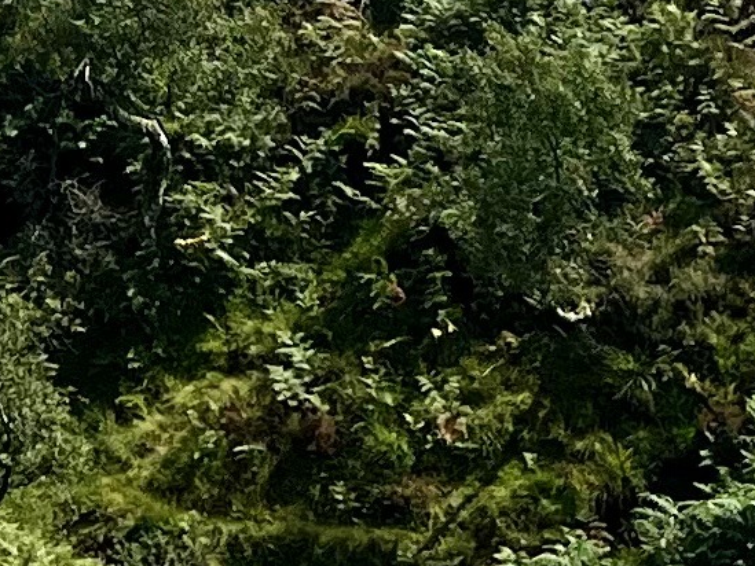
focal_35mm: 191
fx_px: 4167
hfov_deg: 9.9
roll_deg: +4.6
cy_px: -1246
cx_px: -523
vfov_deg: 6.9
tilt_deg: +10.9
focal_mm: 5.7
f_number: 1.5
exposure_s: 1/7463
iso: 50
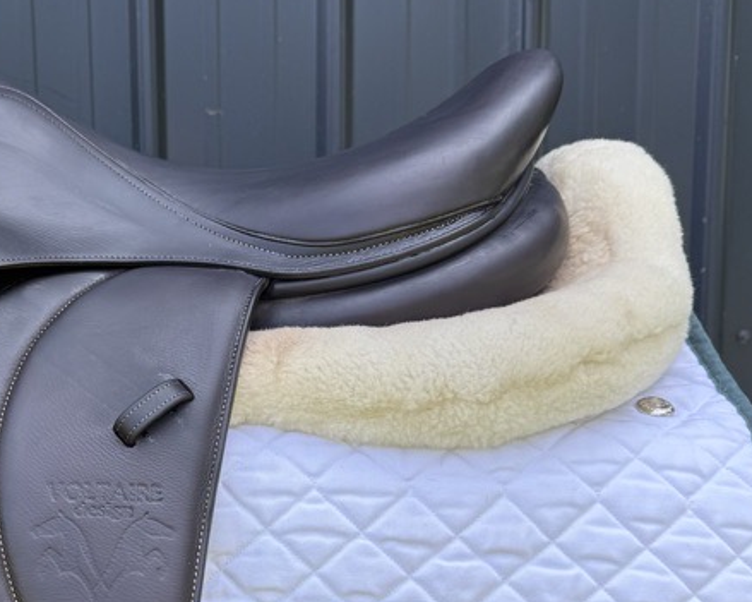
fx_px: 1068
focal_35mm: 48
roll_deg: +0.3
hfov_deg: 37.0
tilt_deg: -8.3
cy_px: 419
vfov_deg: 31.1
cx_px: 115
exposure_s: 1/831
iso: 80
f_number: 1.78
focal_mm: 6.76
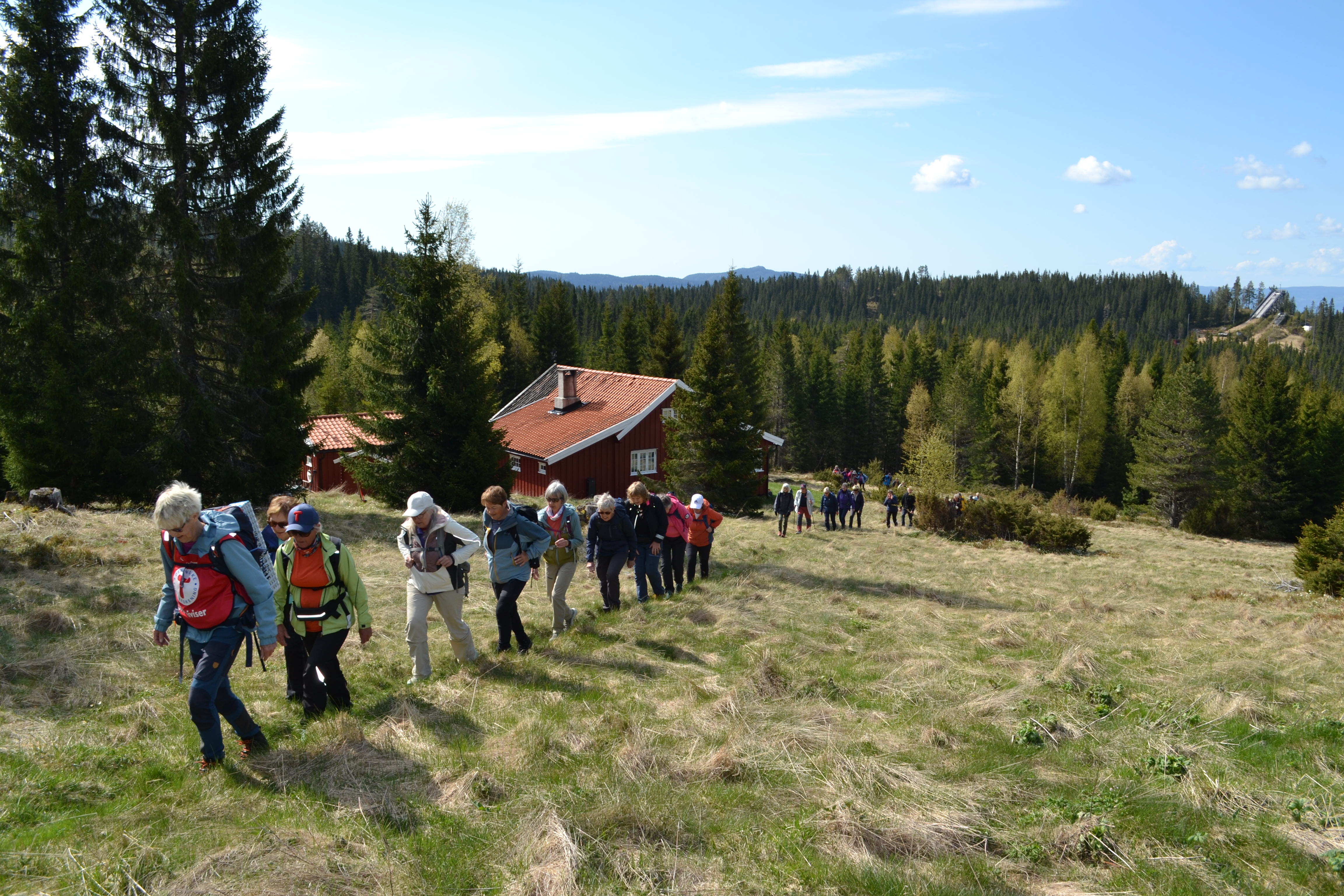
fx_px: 1120
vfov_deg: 43.6
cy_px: 448
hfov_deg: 61.9
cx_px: 672
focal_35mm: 30
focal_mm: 20
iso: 100
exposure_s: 1/200
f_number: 9
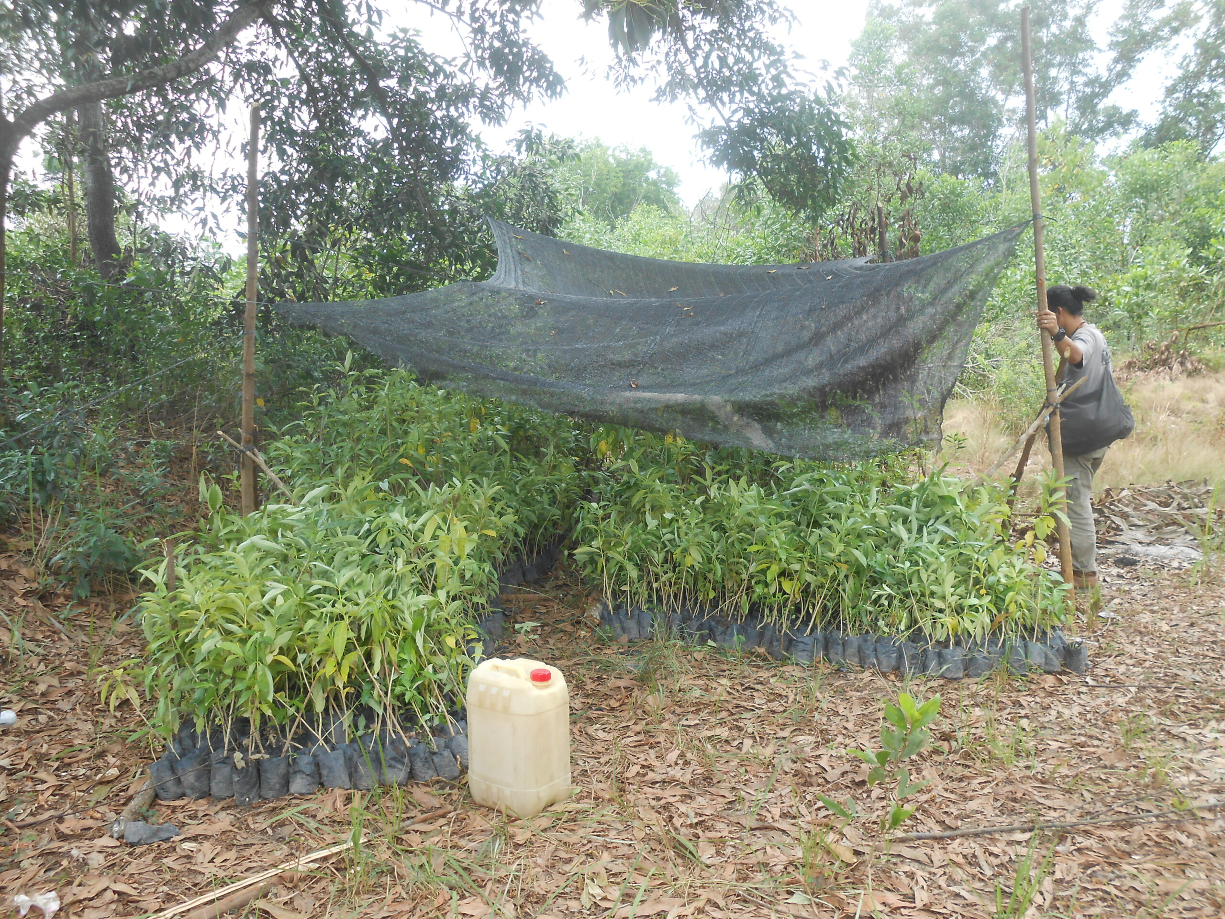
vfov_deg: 46.8
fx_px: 1062
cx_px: 612
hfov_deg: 60.0
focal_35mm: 30
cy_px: 460
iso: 80
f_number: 3.8
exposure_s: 1/125
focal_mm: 5.3
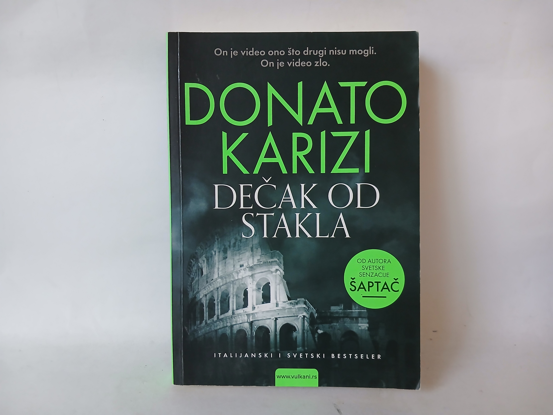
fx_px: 431
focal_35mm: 27
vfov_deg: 51.4
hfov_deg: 65.3
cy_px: 208
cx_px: 276
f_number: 1.8
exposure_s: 1/25
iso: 320
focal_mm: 3.98
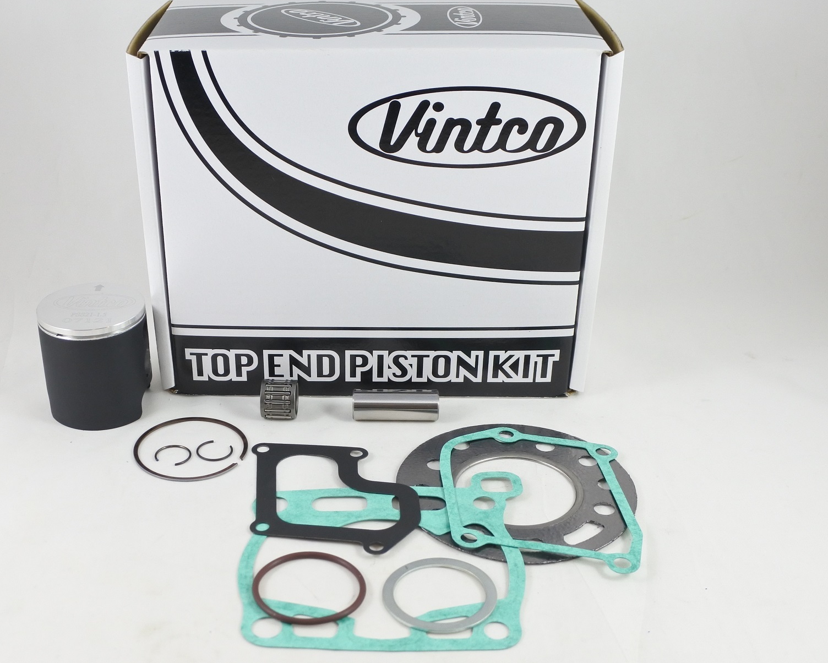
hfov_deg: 52.7
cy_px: 330
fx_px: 833
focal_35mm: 34
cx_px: 359
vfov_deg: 43.4
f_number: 3.8
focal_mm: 11.2
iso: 400
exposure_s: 1/125
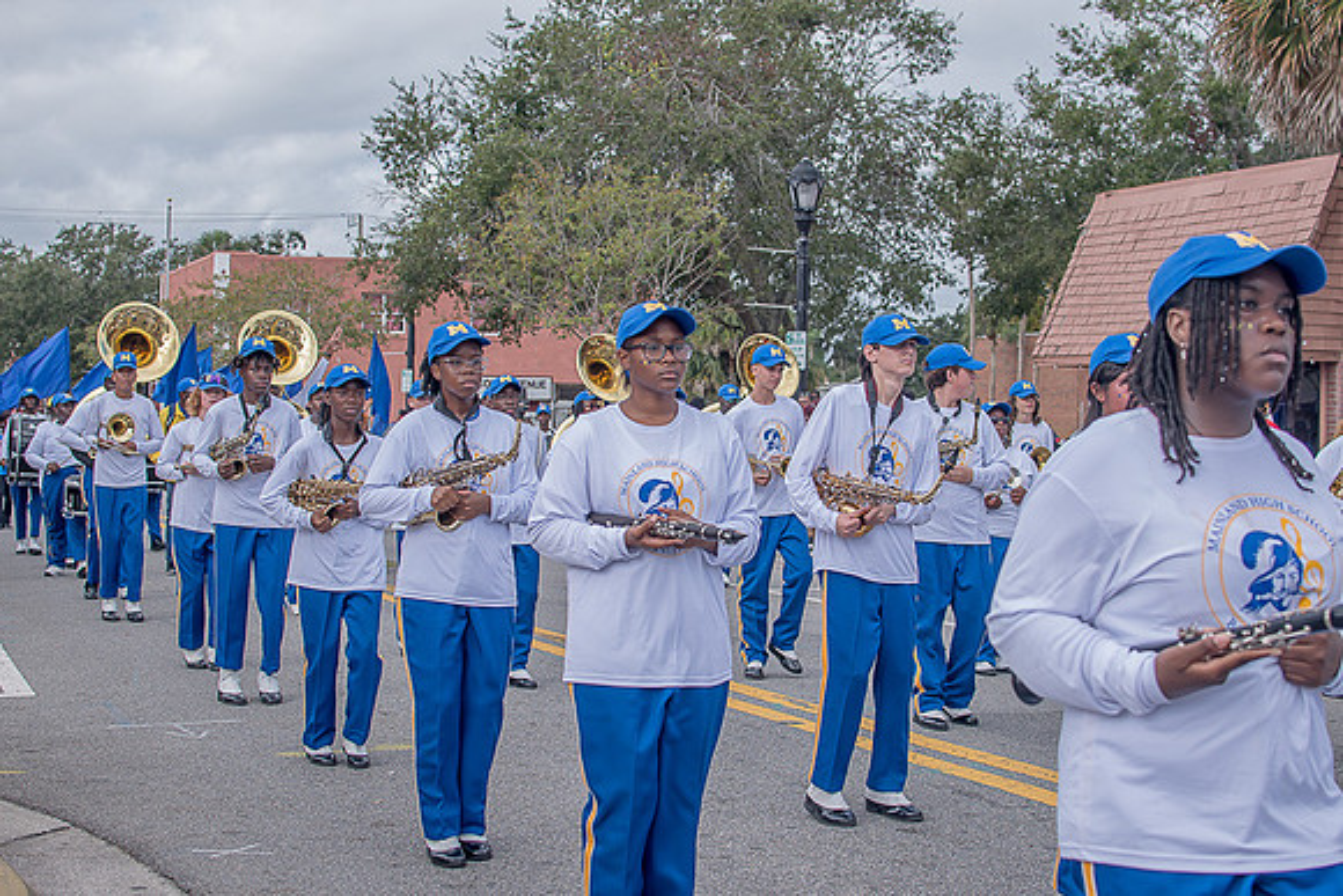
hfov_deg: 38.2
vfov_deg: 26.0
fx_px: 1940
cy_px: 448
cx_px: 672
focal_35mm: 52
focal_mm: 35
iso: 100
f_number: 4
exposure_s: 1/500
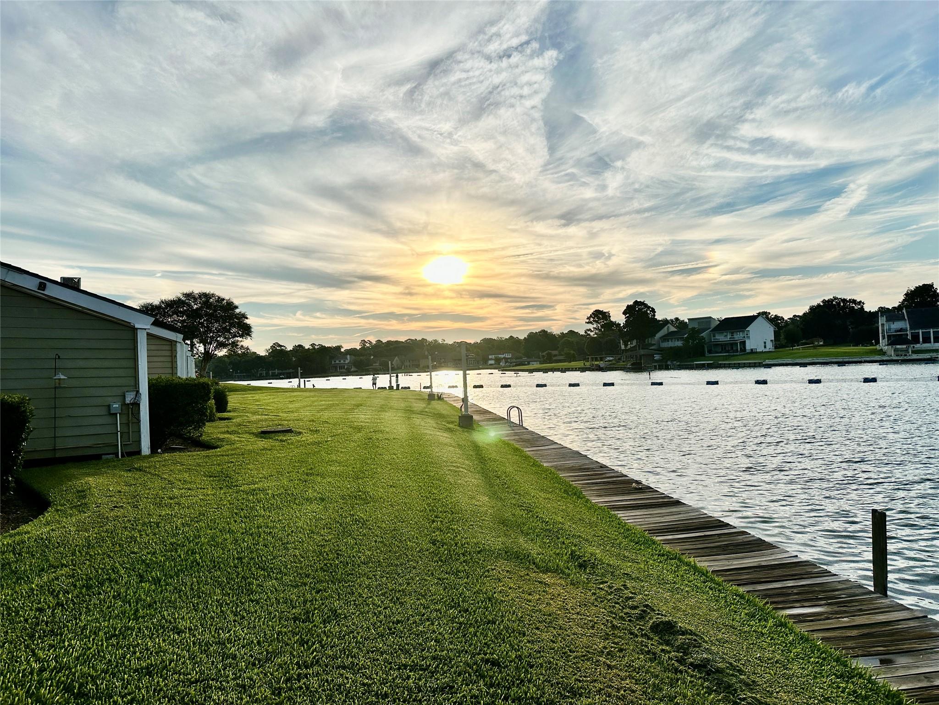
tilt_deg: +1.6
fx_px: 651
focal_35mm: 24
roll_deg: +2.8
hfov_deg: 71.6
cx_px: 470
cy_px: 352
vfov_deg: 56.8
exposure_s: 1/7576
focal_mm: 6.86
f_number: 1.78
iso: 80
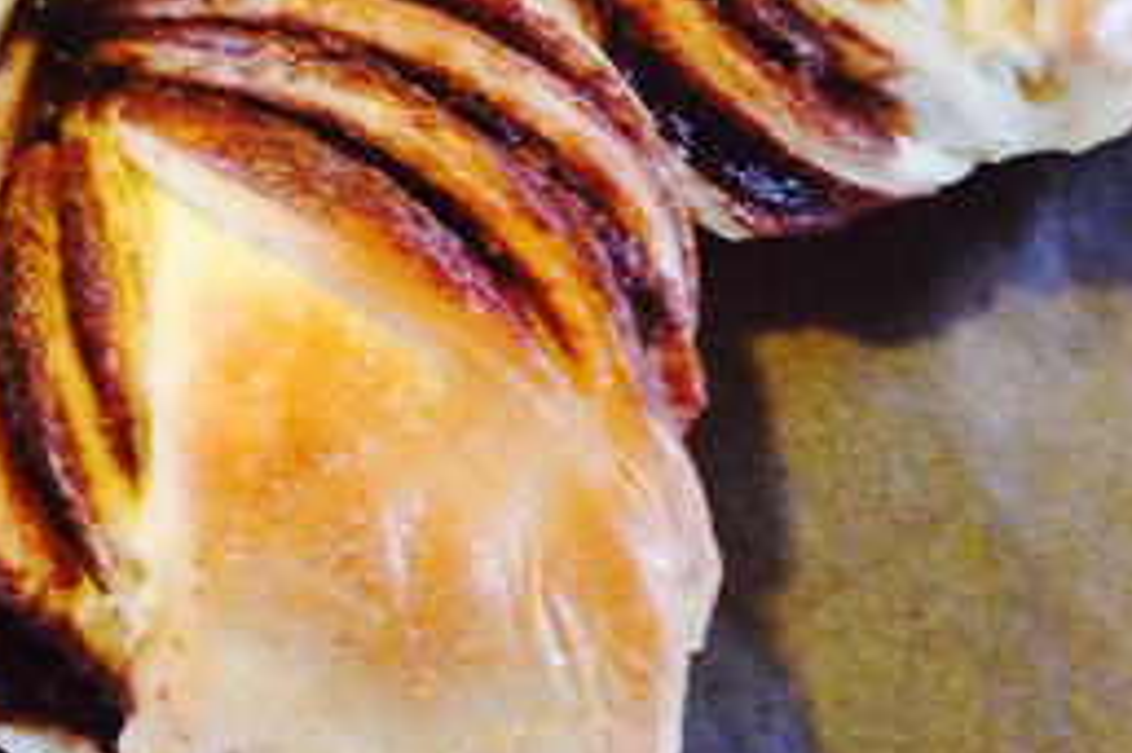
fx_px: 3425
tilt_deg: -59.5
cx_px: -92
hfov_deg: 18.1
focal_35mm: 109
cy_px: -277
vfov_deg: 12.1
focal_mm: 4.12
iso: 100
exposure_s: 1/20
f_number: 2.4
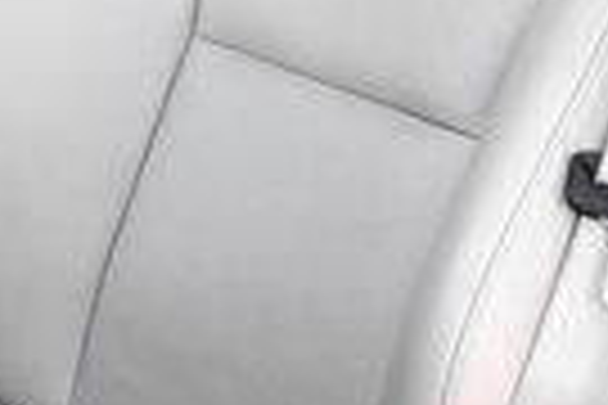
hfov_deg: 17.6
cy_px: -83
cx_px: 32
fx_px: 1925
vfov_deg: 11.8
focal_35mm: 114
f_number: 6.3
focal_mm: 24
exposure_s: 1/200
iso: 1000
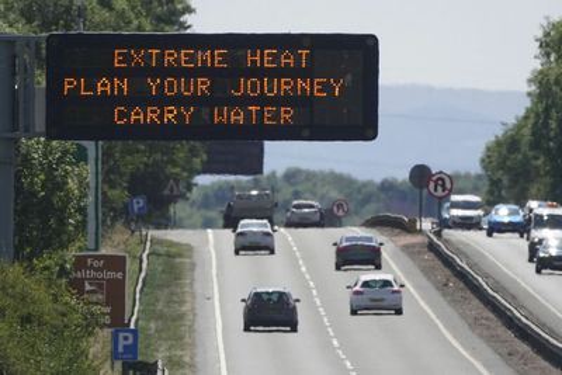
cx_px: 281
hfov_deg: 3.7
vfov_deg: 2.5
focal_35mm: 560
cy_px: 188
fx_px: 8745
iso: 4000
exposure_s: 1/10000
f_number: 8
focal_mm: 560
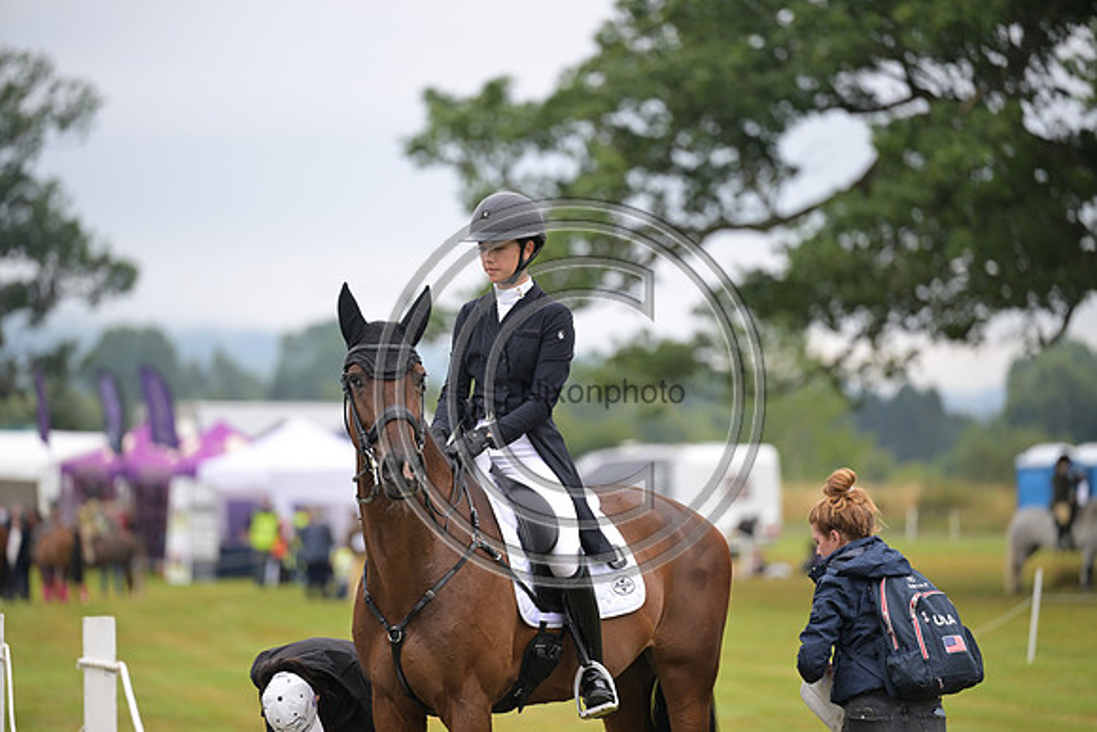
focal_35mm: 200
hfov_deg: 10.3
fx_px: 6096
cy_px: 366
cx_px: 548
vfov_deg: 6.9
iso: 900
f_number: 3.2
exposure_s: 1/1250
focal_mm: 200
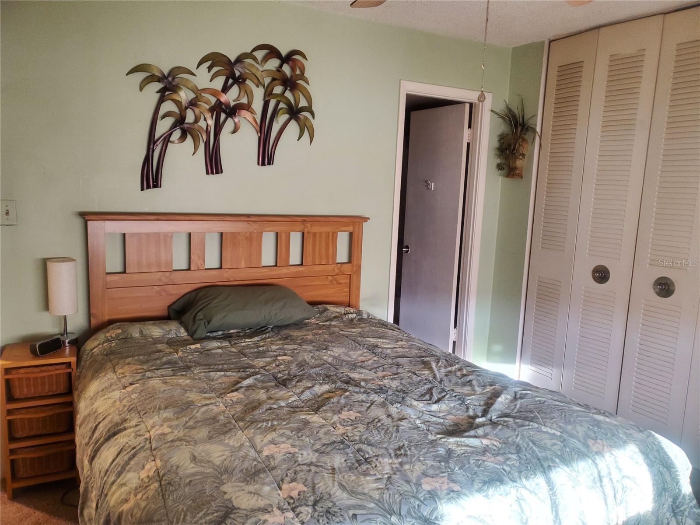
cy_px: 262
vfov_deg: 53.1
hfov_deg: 67.3
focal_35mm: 26
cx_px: 350
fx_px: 526
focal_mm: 4.3
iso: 320
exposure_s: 1/40
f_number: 1.5
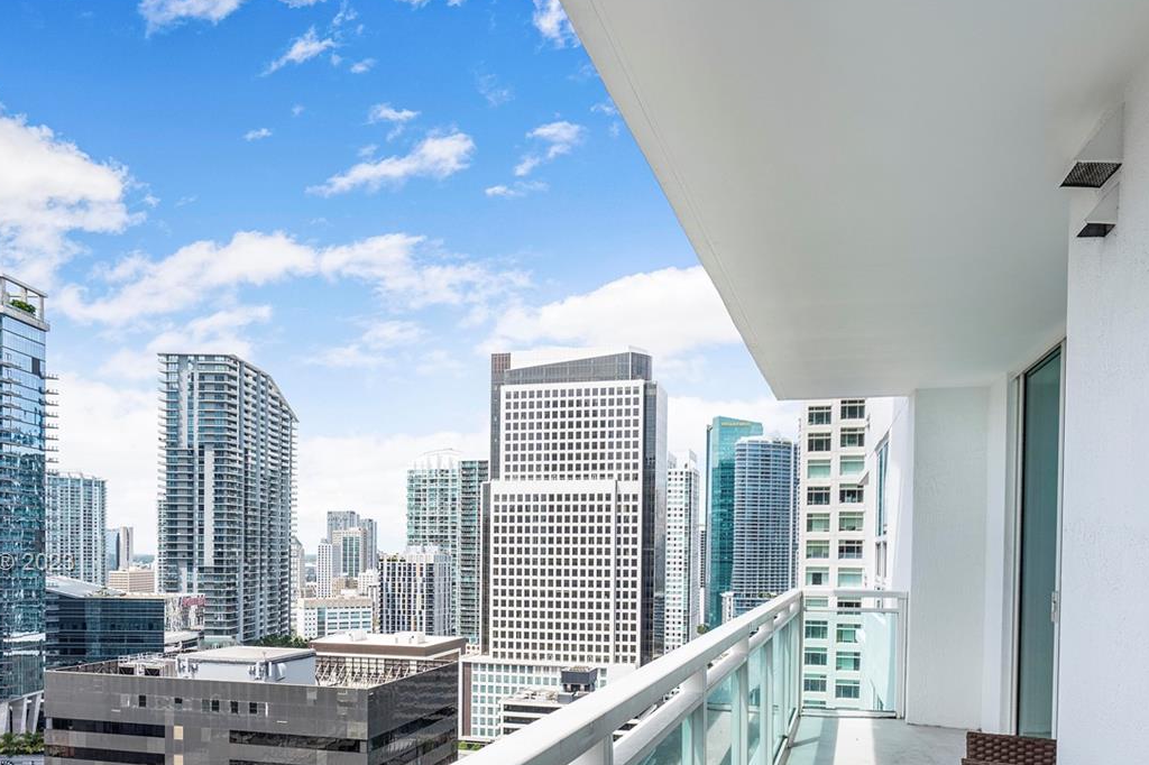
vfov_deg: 49.4
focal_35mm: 25
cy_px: 564
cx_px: 614
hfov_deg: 71.4
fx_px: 798
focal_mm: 16
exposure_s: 1/80
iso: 100
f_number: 10
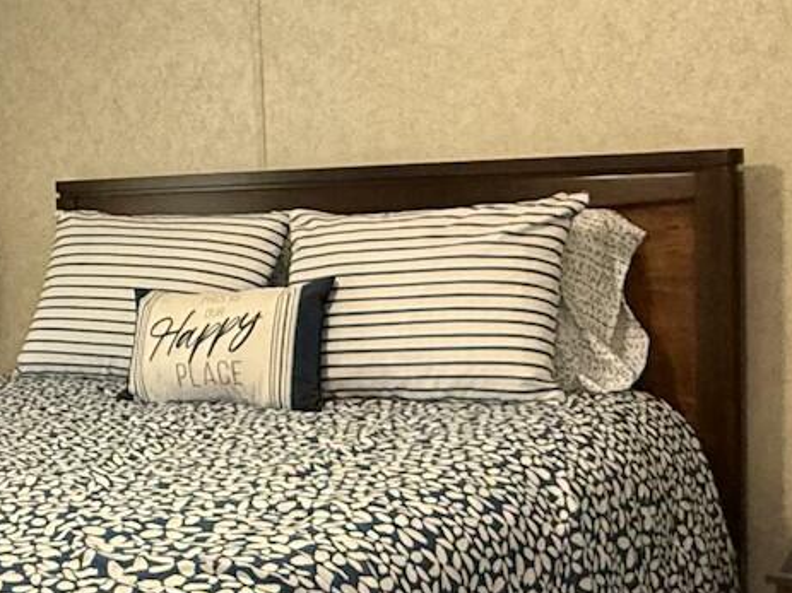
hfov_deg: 30.0
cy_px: 306
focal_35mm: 61
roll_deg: +2.6
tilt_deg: -4.9
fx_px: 1395
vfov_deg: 24.0
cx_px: 43
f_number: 2.2
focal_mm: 2.22
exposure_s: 1/60
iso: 500
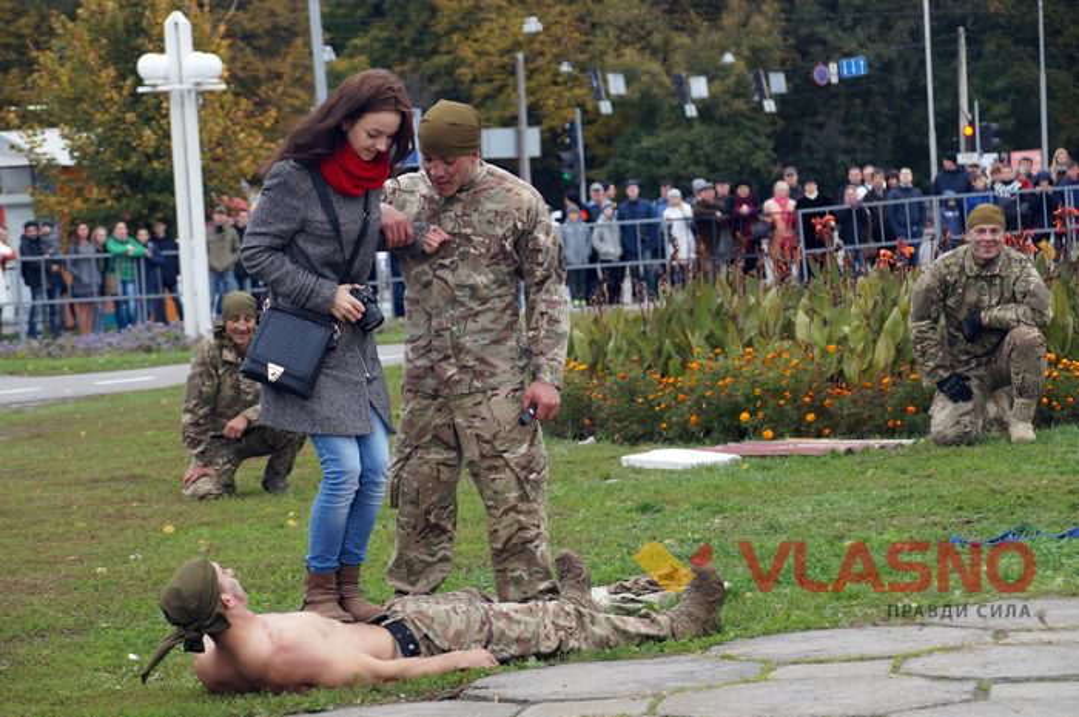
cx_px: 540
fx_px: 4041
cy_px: 358
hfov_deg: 15.2
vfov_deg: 10.1
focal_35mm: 135
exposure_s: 1/160
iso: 250
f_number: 5.6
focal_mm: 90
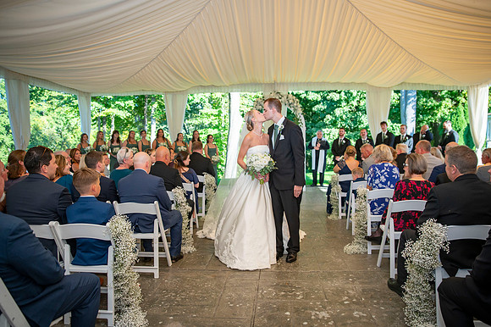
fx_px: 348
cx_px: 246
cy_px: 164
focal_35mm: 26
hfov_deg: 70.4
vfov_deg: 50.3
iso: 800
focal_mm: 24
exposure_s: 1/1250
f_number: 2.8
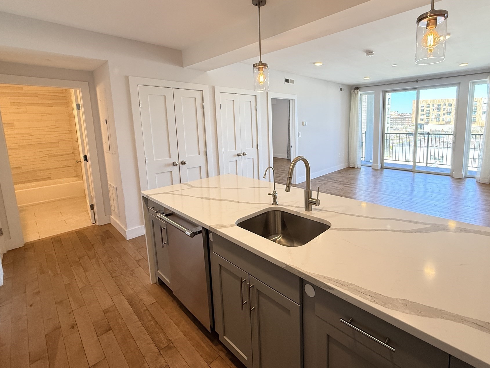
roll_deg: +0.9
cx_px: 292
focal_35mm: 17
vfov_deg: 74.2
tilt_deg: -7.8
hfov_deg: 89.9
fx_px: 241
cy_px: 155
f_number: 2.2
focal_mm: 2.22
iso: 200
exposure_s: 1/120
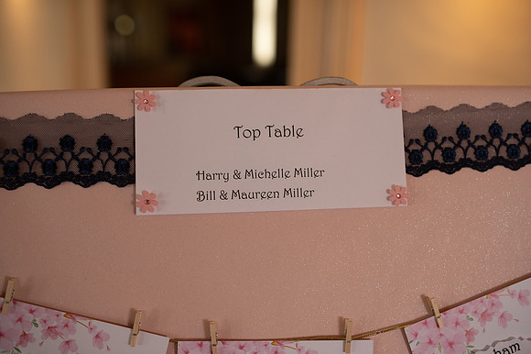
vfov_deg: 37.8
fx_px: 516
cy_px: 177
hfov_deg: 54.5
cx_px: 266
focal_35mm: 35
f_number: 2.5
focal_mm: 35
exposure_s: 1/100
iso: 500
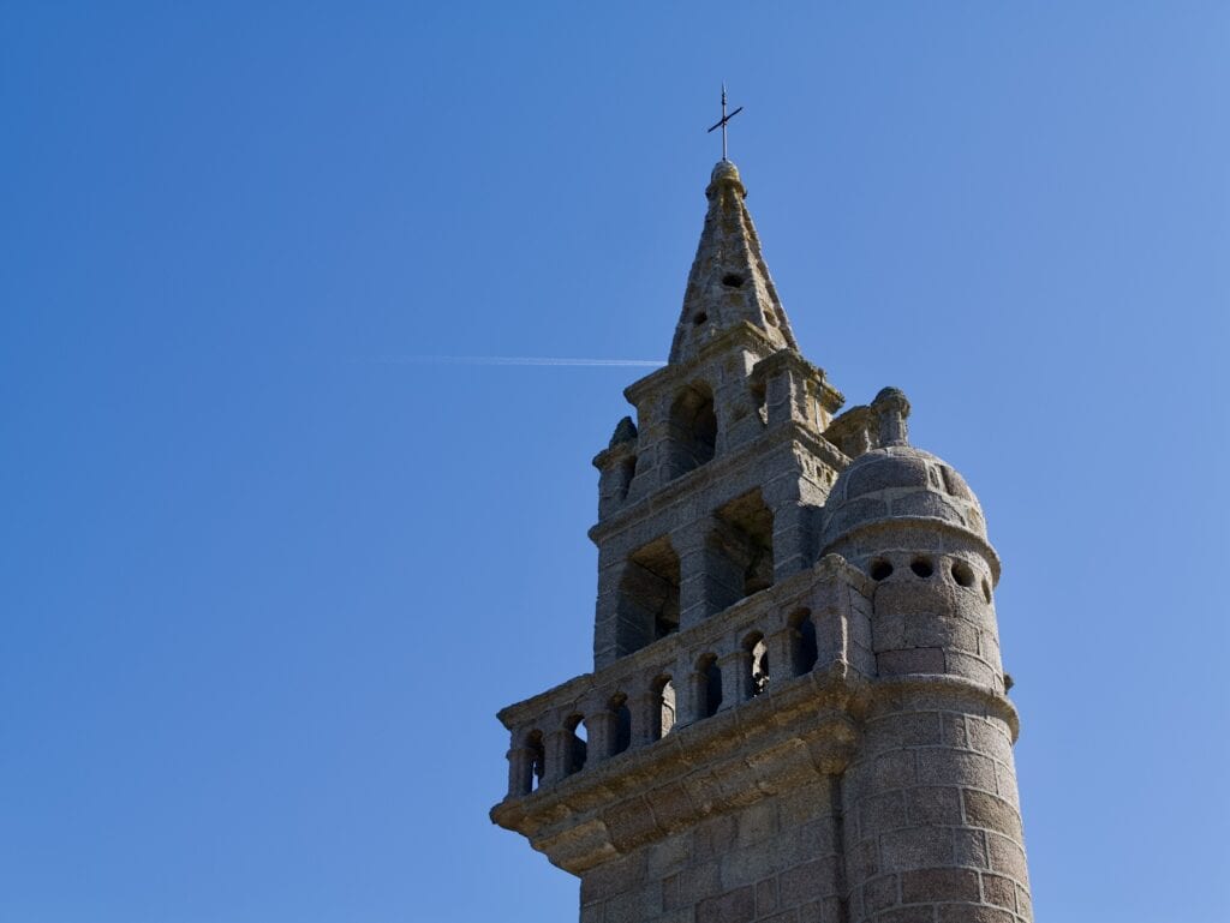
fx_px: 1991
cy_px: 462
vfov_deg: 26.1
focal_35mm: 56
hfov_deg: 34.3
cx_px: 615
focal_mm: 28
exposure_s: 1/250
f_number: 6.3
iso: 100
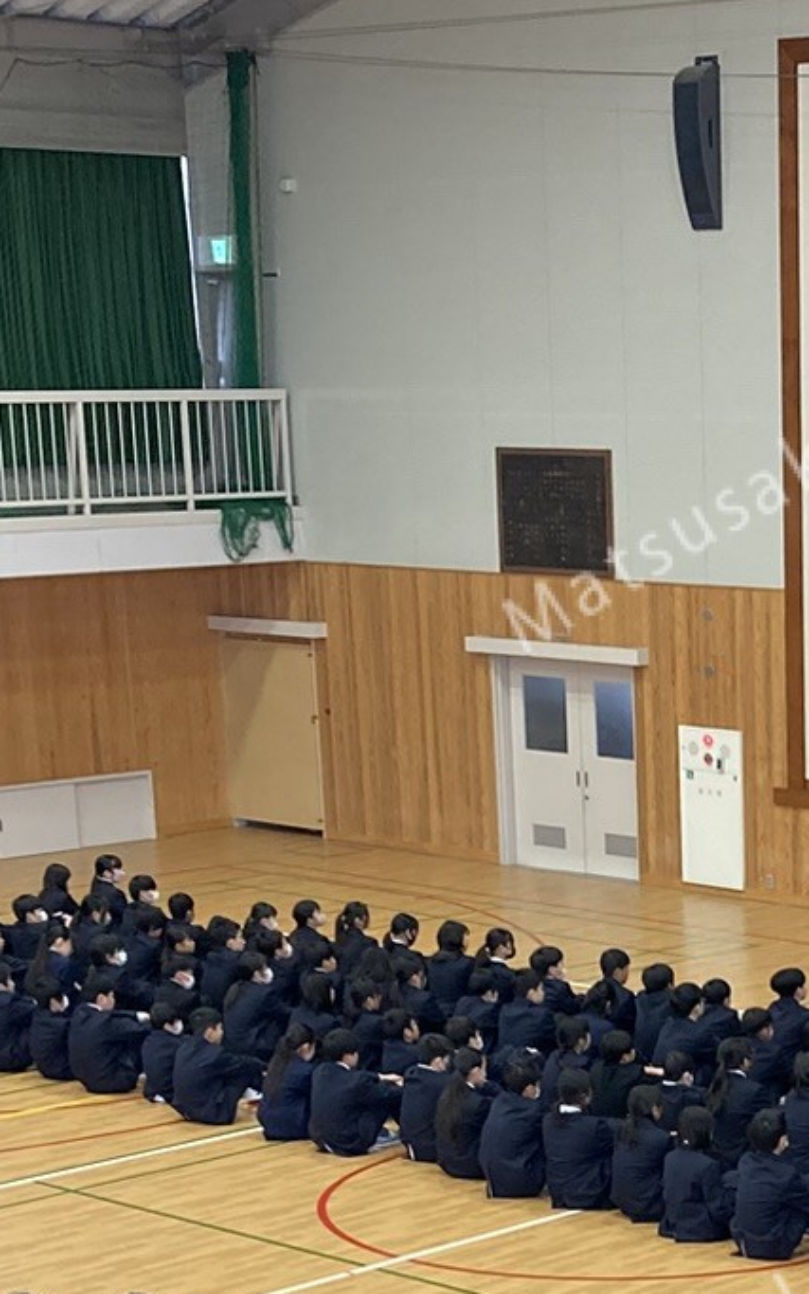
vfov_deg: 22.2
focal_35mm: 89
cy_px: 1379
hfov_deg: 14.4
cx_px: 890
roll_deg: +0.5
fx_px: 3139
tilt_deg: -17.4
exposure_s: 1/60
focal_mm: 3.99
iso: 80
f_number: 1.8
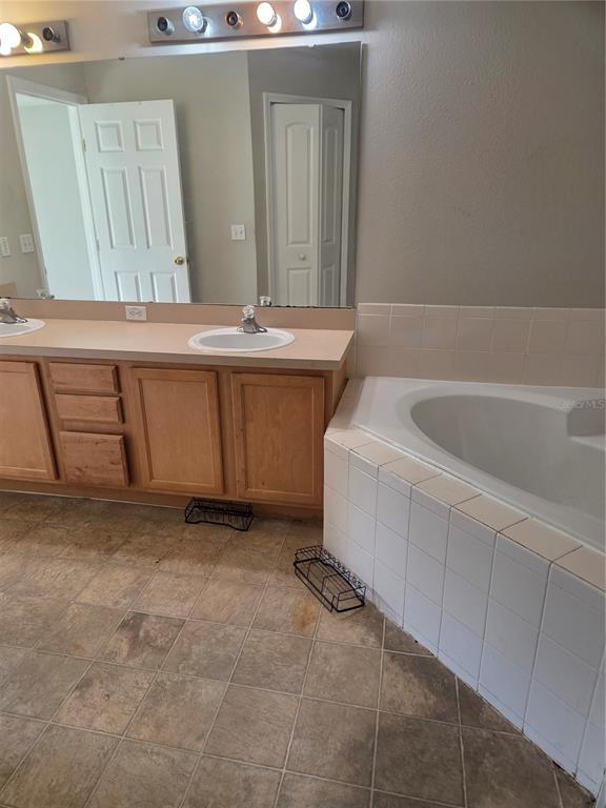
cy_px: 404
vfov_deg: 73.9
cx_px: 303
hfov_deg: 58.9
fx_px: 537
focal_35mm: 23
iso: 100
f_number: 1.8
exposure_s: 1/120
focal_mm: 5.4
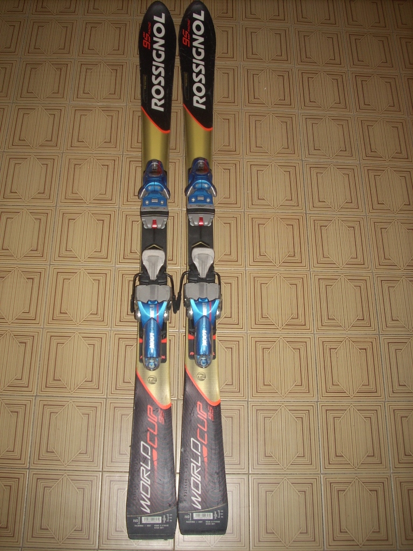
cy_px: 276
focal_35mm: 37
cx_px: 206
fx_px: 589
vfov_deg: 50.1
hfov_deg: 38.7
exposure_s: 1/60
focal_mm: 6.2
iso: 64
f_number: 2.8
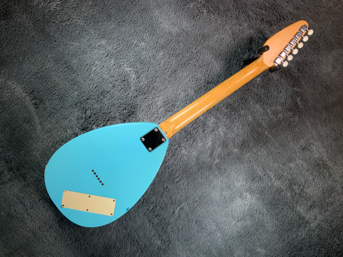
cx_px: 172
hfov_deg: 61.7
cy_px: 128
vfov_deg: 48.2
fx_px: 287
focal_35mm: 29
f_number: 1.8
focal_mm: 3
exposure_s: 1/156
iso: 20
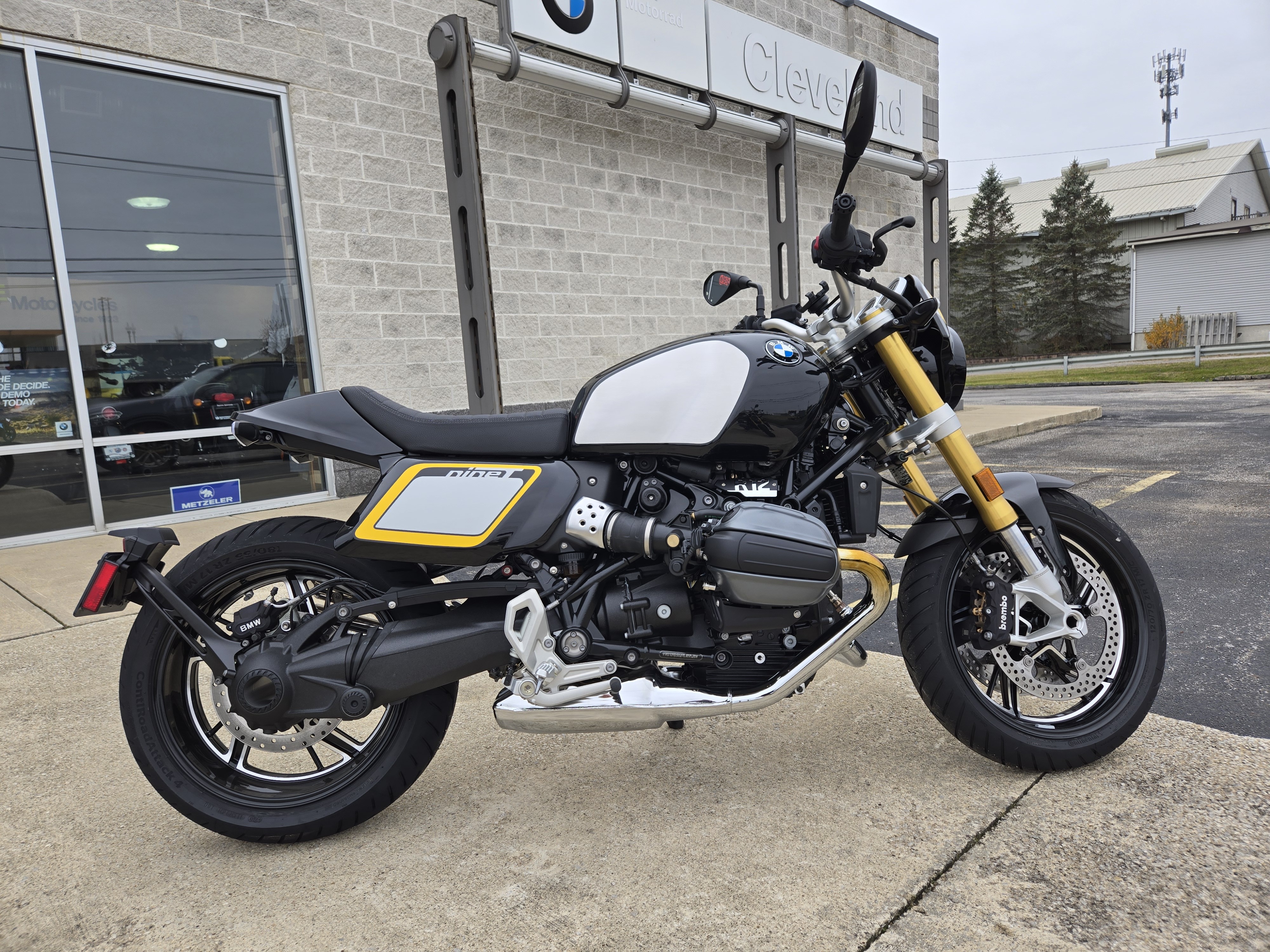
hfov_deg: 73.9
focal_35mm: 23
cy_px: 476
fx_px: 844
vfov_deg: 58.9
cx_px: 635
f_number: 1.8
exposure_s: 1/318
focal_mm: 5.4
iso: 25
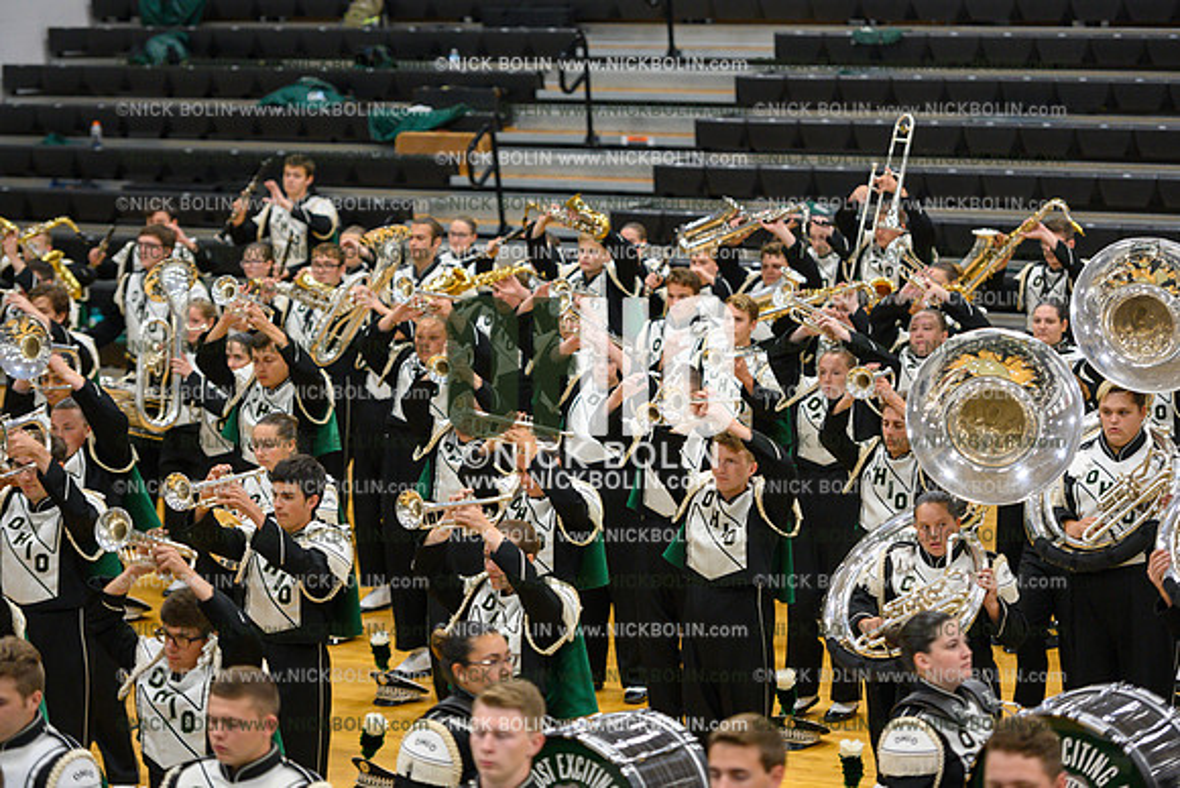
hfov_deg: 16.8
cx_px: 590
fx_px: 4000
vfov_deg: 11.2
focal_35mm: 122
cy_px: 394
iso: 1600
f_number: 2.8
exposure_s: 1/320
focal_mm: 122
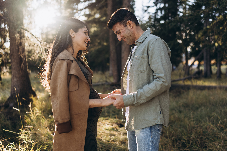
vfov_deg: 37.8
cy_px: 76
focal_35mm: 35
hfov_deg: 54.3
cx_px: 114
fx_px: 221
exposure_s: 1/500
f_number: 1.8
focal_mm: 35
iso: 100
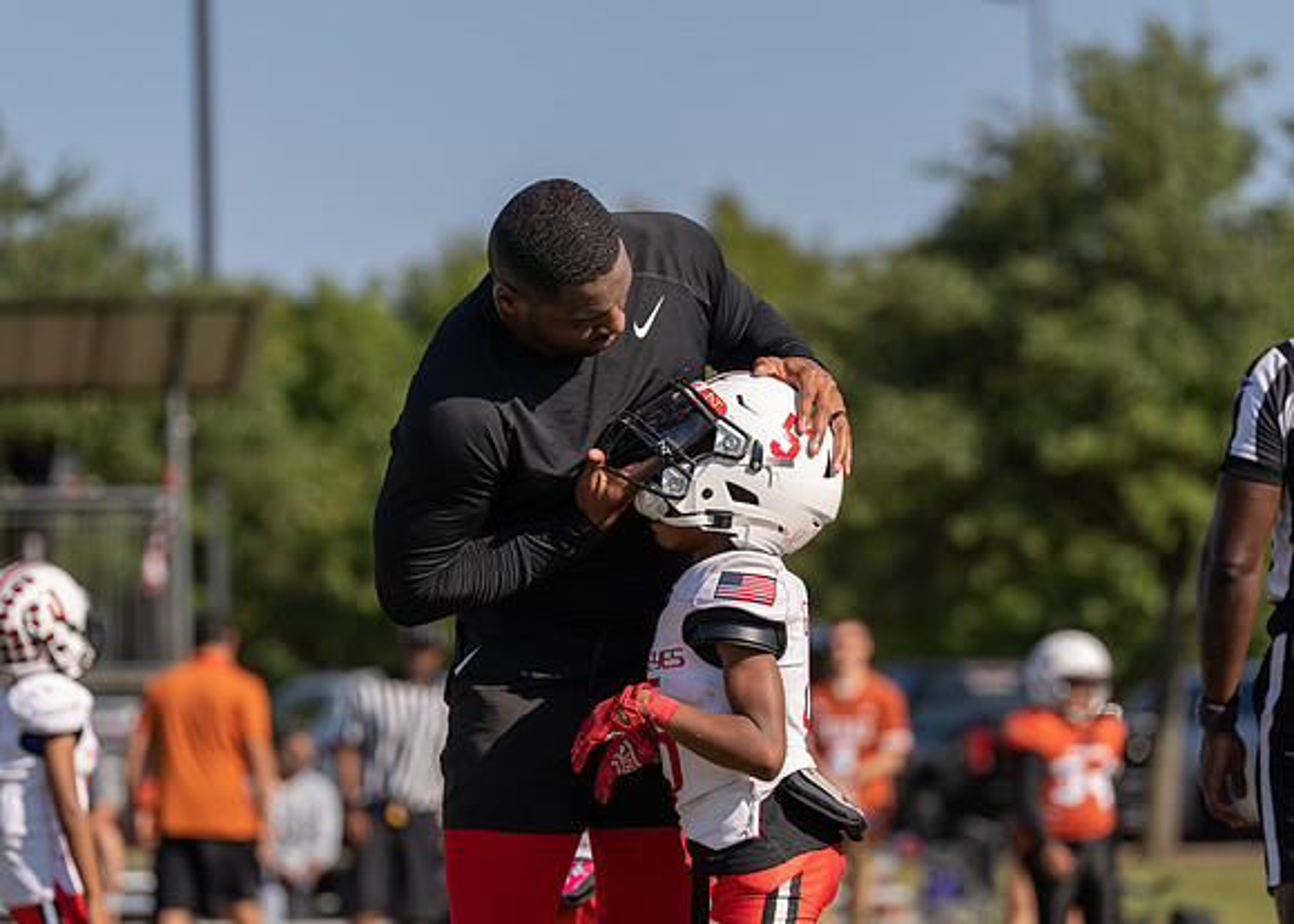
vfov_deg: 6.9
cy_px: 462
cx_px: 647
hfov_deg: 9.6
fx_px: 7700
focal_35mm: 210
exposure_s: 1/800
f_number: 4.5
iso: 100
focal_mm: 200
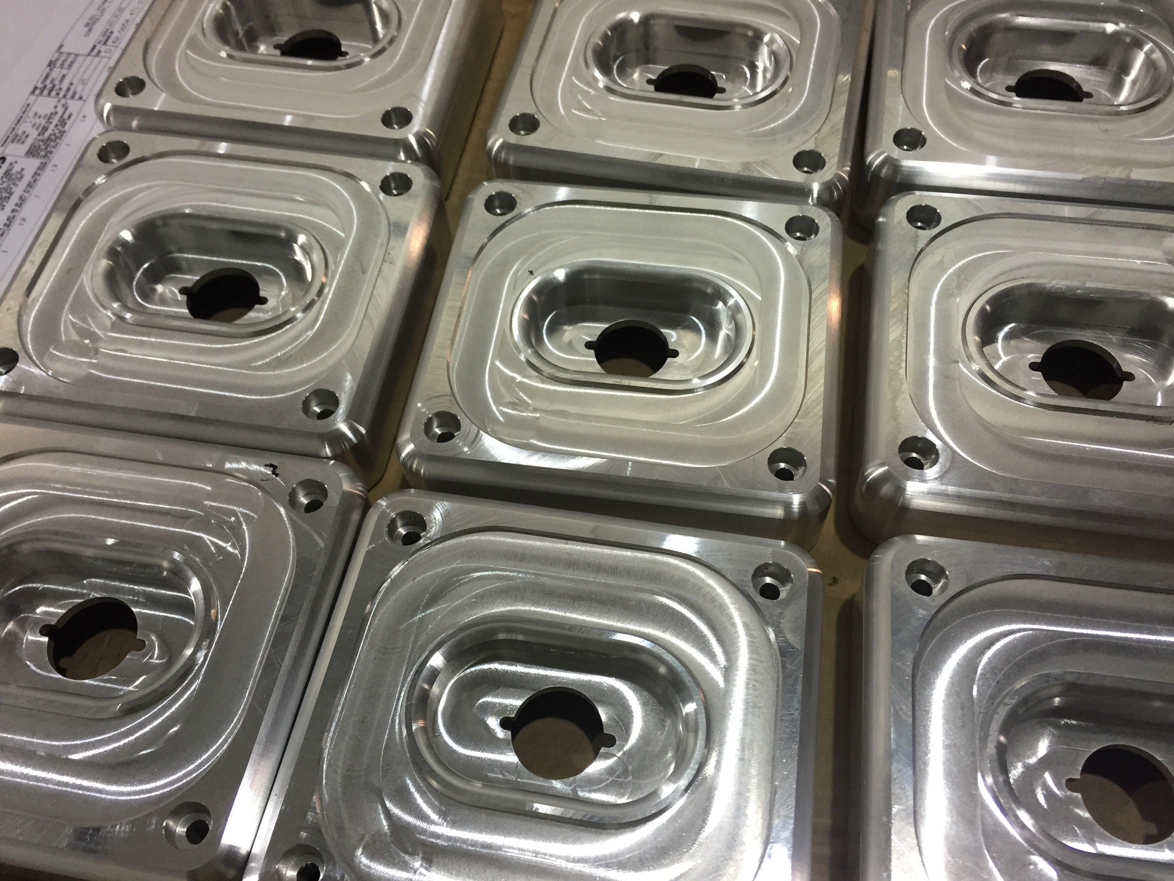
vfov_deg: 48.2
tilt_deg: -61.2
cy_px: 440
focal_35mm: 29
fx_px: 984
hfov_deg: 61.7
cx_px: 587
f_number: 2.2
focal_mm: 4.15
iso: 50
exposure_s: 1/30
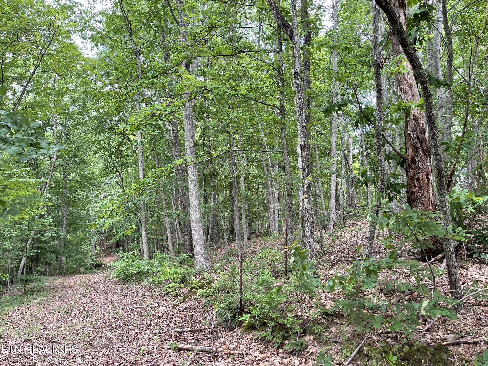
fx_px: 352
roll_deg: -0.6
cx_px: 244
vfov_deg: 54.9
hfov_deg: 69.4
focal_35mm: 25
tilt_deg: +3.6
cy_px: 183
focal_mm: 5.1
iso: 50
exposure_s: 1/121
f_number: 1.6
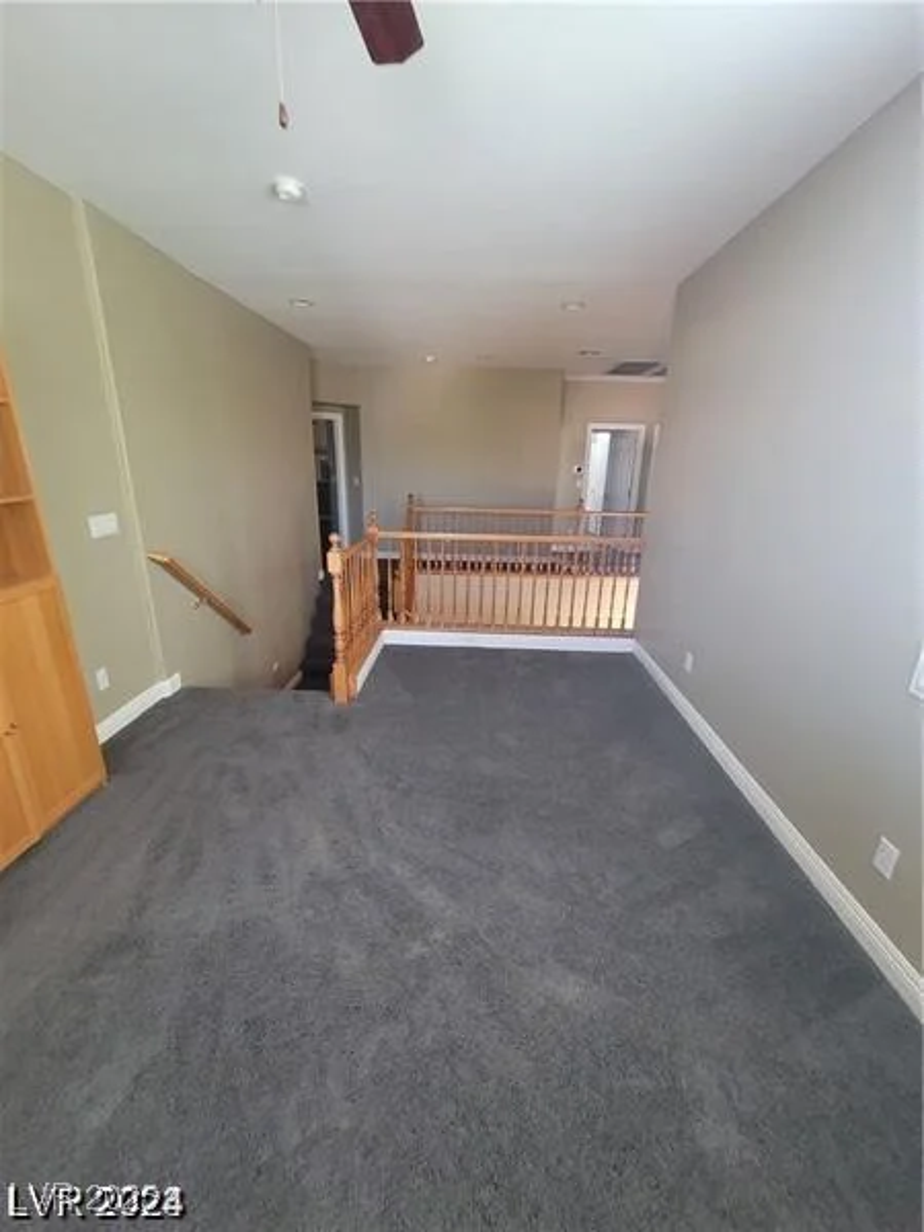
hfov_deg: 89.9
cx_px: 462
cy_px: 616
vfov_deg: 106.2
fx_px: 463
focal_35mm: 13
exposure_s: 1/30
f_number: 2.2
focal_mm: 2.2
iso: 400
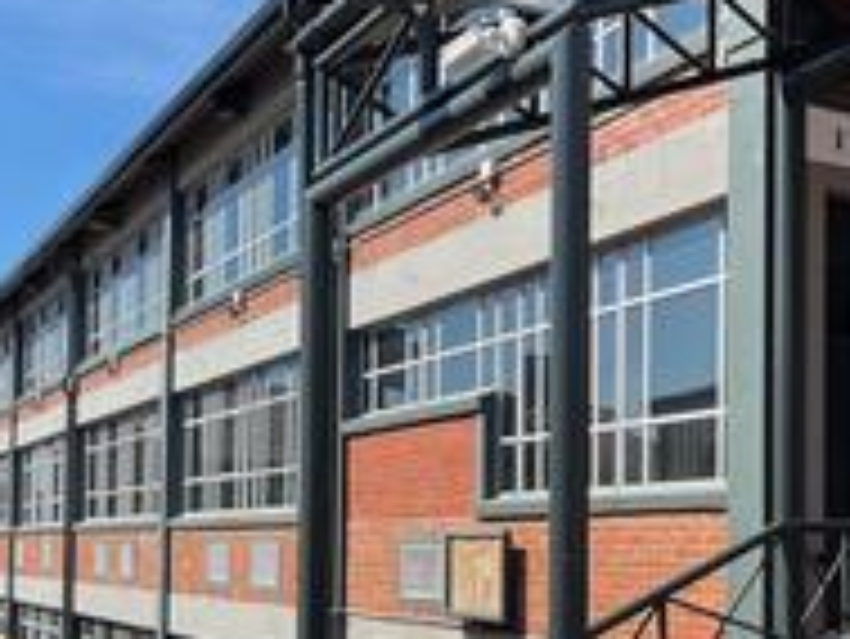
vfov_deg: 26.2
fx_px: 1351
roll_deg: -0.4
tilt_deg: +2.0
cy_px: 500
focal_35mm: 55
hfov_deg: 34.4
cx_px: 598
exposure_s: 1/2024
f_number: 1.6
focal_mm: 5.1
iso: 50
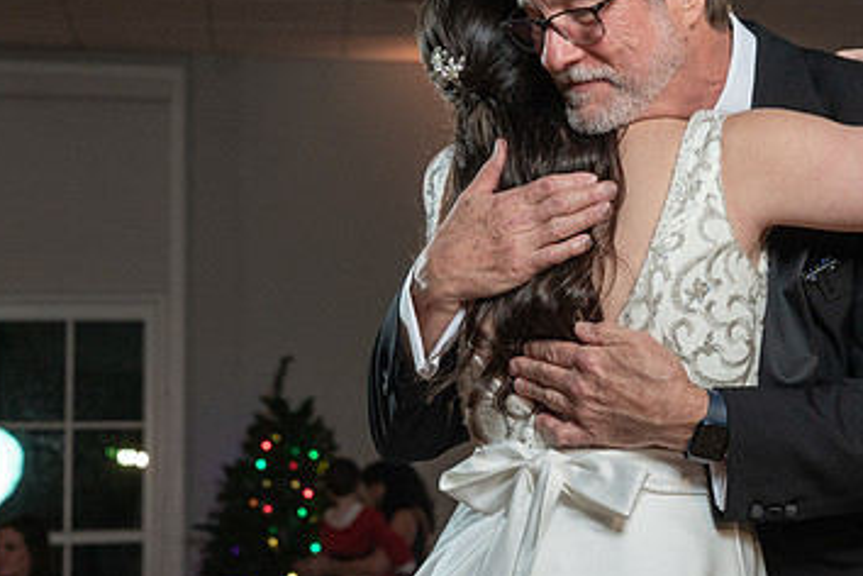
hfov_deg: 17.3
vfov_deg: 11.6
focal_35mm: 118
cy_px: 231
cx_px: 623
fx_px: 2829
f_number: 5.6
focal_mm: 64
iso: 2000
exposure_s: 1/200
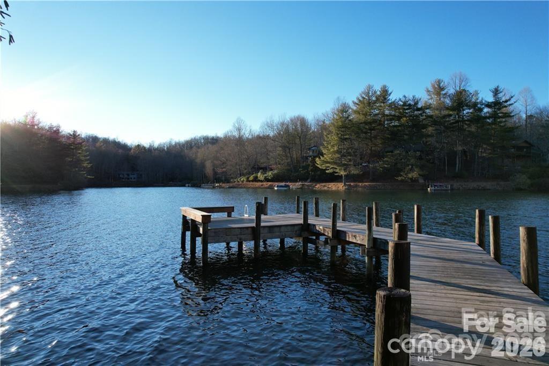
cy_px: 183
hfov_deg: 78.6
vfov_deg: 57.2
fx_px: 335
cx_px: 274
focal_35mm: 22
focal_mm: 8.38
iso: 110
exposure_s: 1/800
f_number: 2.8
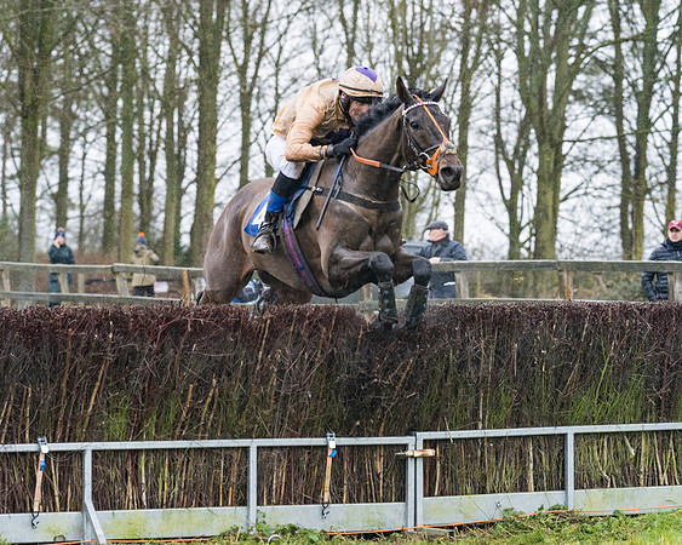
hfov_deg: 10.9
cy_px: 242
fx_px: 3582
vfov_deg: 8.7
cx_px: 340
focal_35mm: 178
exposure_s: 1/1000
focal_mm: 135
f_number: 4
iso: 1600
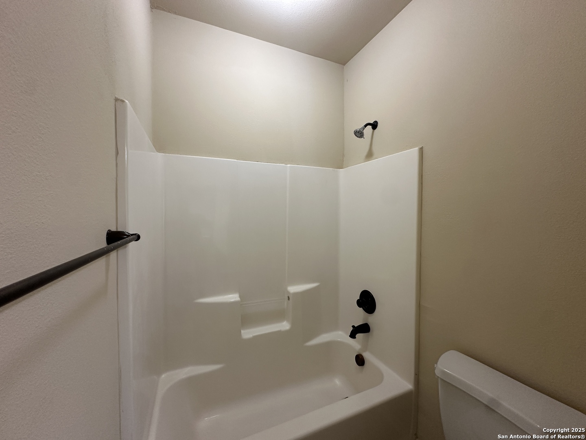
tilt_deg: -0.8
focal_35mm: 14
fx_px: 237
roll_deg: -0.3
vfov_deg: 85.7
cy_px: 220
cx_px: 293
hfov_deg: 102.1
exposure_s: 1/60
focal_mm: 2.22
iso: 200
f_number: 2.2
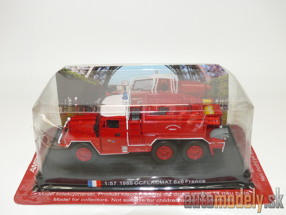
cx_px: 143
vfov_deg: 36.0
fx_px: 330
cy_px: 108
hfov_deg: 46.8
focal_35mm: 40
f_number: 4
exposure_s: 1/30
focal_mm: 8.1
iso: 100
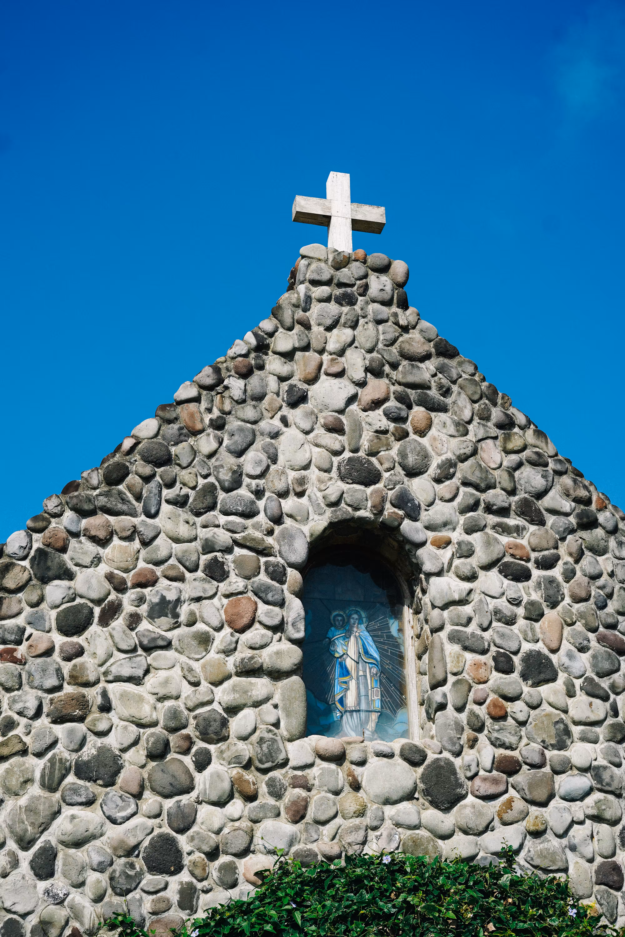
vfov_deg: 39.6
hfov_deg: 27.0
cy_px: 468
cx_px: 312
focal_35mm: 50
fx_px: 1302
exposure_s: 1/2000
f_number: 4
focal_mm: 50
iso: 125
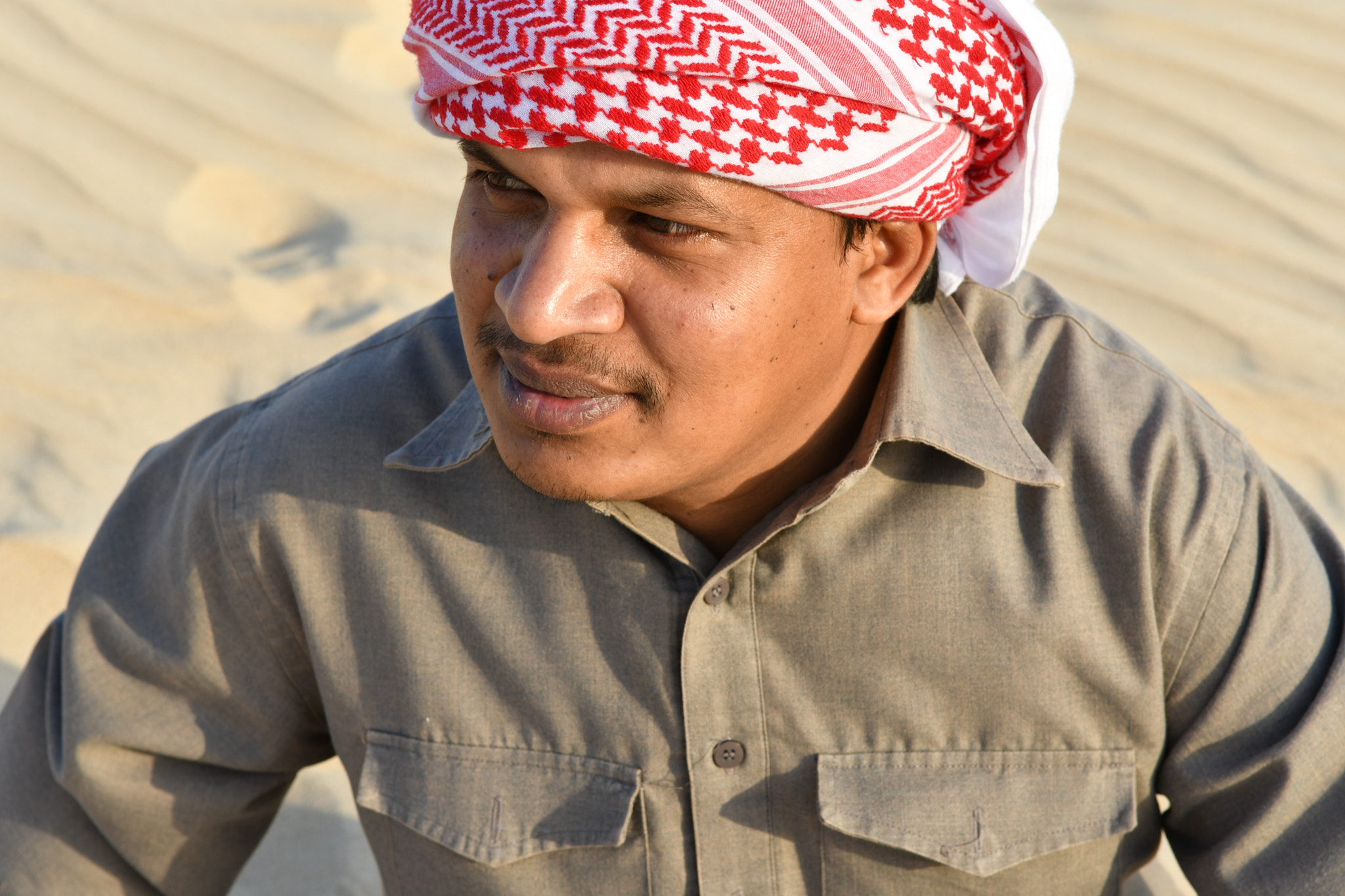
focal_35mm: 82
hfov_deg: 24.6
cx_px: 672
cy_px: 448
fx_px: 3082
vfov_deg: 16.6
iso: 100
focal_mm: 55
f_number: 8
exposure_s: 1/125
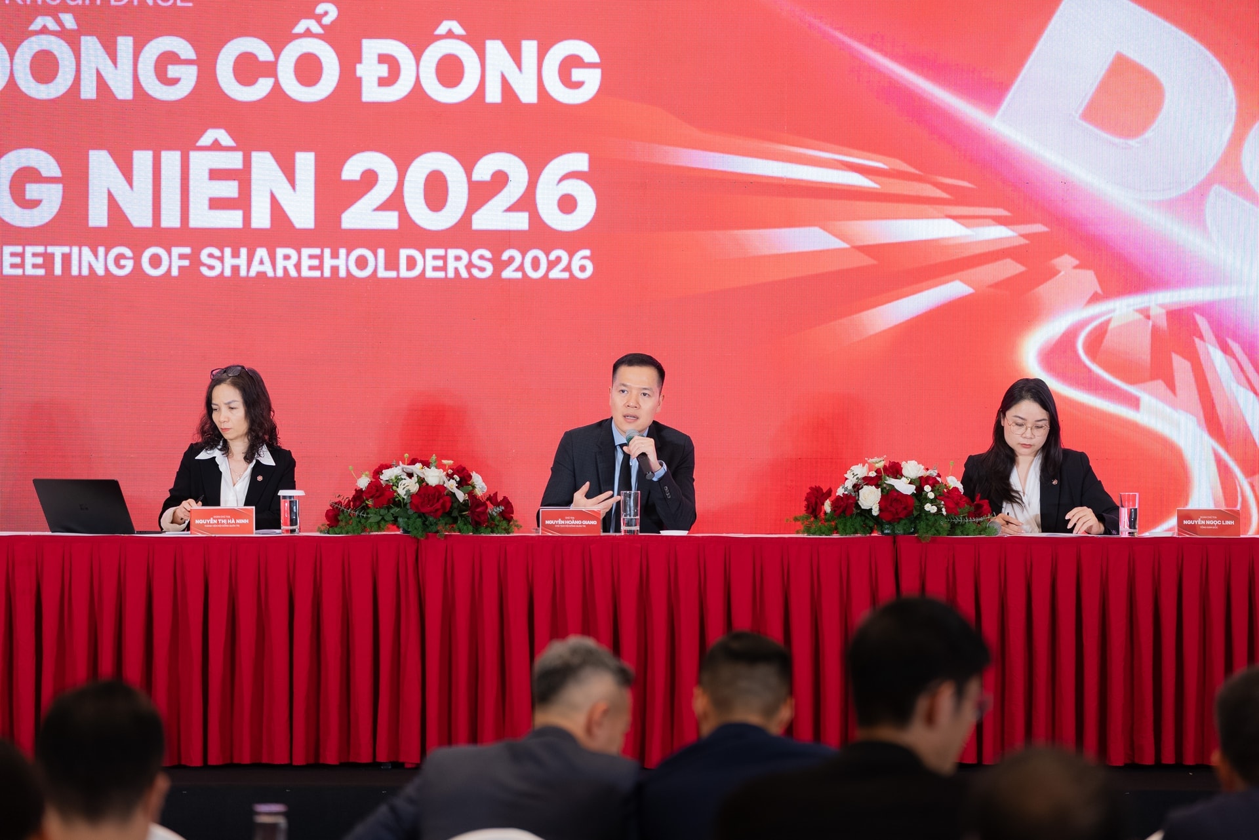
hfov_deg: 16.8
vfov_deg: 11.2
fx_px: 4268
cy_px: 420
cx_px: 630
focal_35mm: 122
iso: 320
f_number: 2.8
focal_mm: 122
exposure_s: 1/100
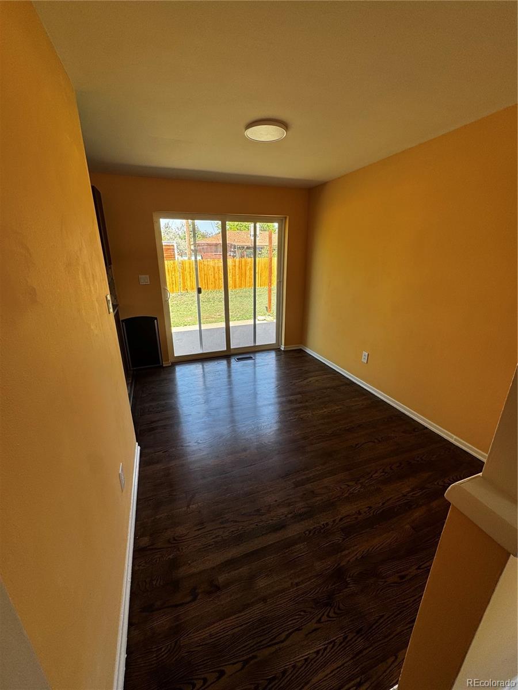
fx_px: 279
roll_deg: +0.2
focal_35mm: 14
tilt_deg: -17.7
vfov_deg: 102.1
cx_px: 259
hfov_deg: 85.7
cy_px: 345
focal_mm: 2.22
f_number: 2.2
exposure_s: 1/109
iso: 40
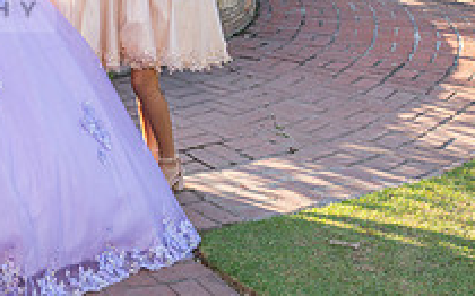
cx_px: -136
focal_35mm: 79
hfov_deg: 23.3
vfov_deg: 16.1
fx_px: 1022
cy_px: -21
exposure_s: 1/200
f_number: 5
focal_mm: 28
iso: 200
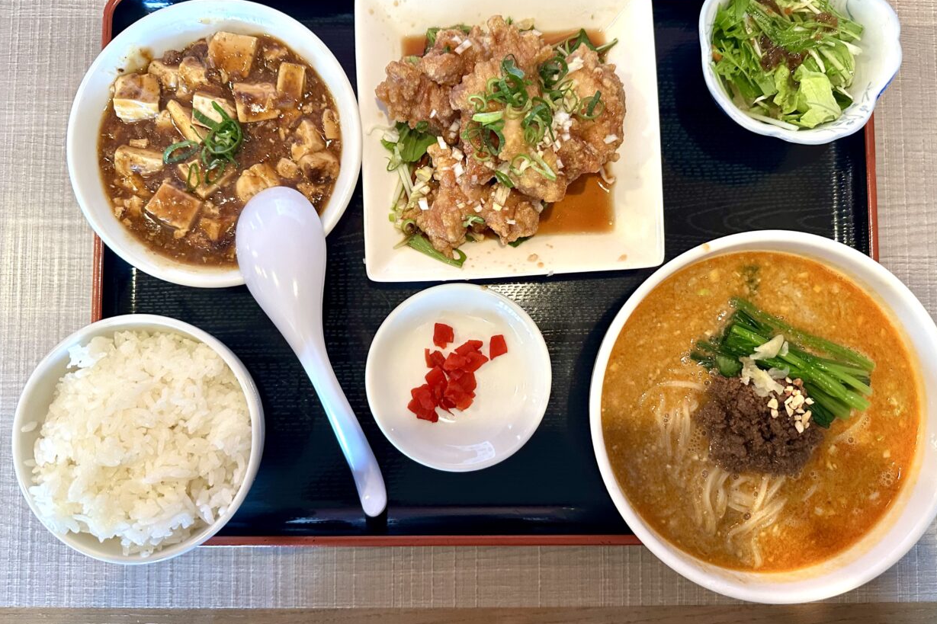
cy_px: 286
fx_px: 677
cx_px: 471
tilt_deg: -86.2
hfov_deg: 69.4
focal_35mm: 26
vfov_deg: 49.5
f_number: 1.78
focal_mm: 6.86
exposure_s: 1/60
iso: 320
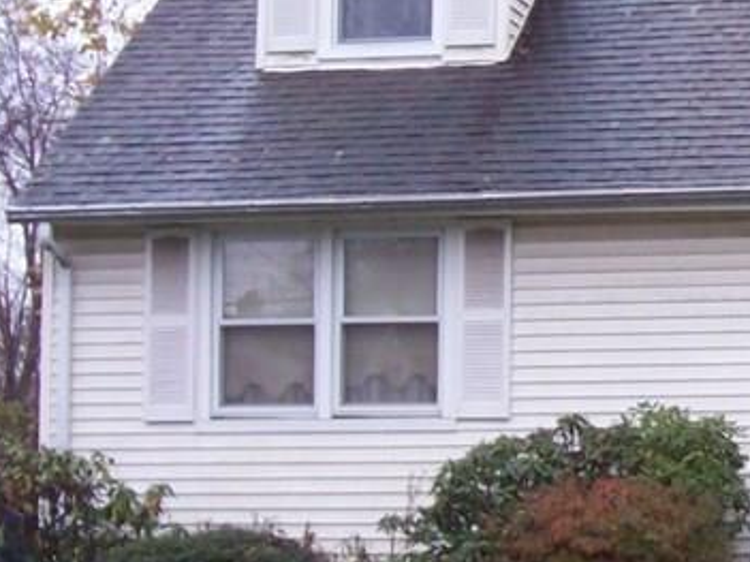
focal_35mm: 105
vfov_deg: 14.1
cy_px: 359
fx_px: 2274
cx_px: 791
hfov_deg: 18.1
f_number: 2.7
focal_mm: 6
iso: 80
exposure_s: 1/84.4
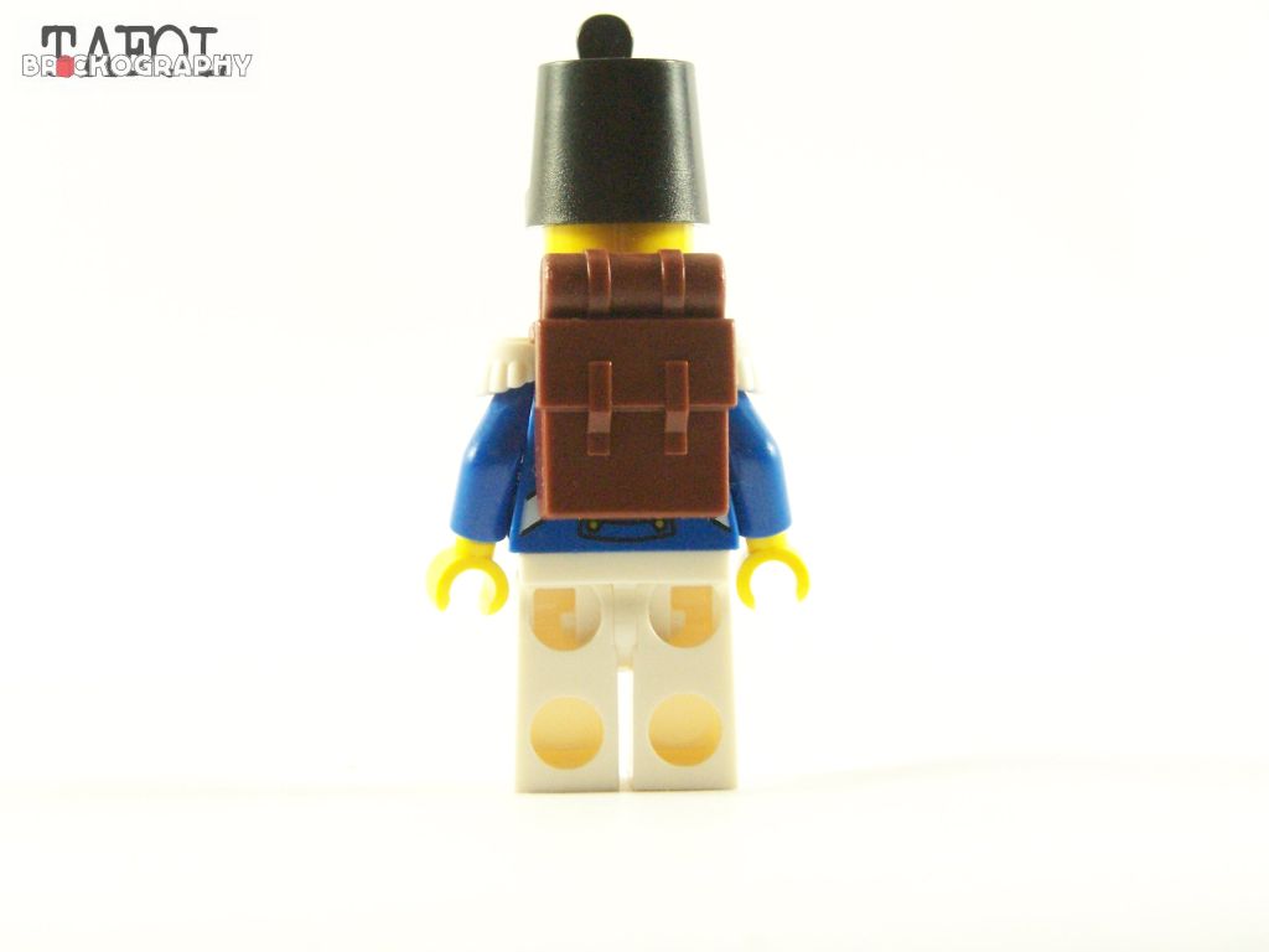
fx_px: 3849
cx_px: 634
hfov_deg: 18.7
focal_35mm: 105
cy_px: 476
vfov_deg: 14.1
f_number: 4
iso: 400
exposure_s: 1/60
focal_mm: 17.5
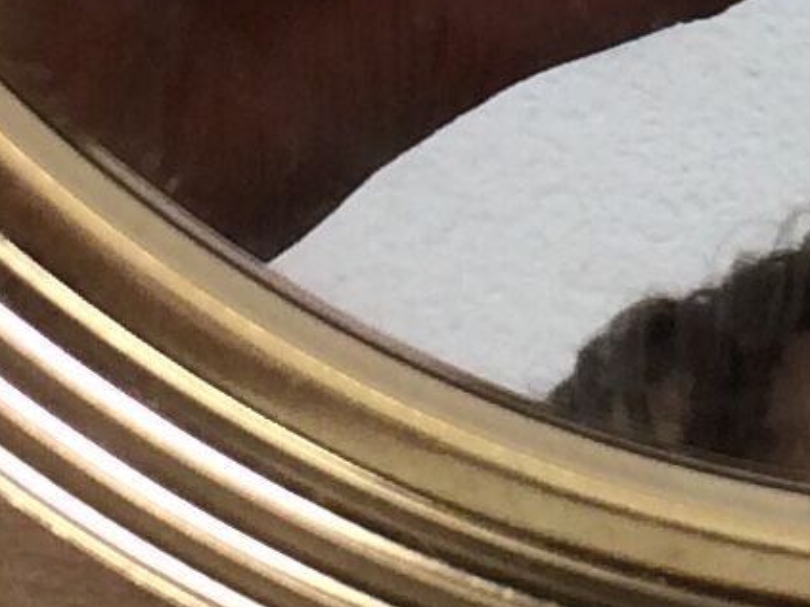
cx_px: 1005
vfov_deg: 6.3
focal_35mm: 224
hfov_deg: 8.7
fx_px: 5240
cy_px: -800
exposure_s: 1/50
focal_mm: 4.15
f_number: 2.2
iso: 40
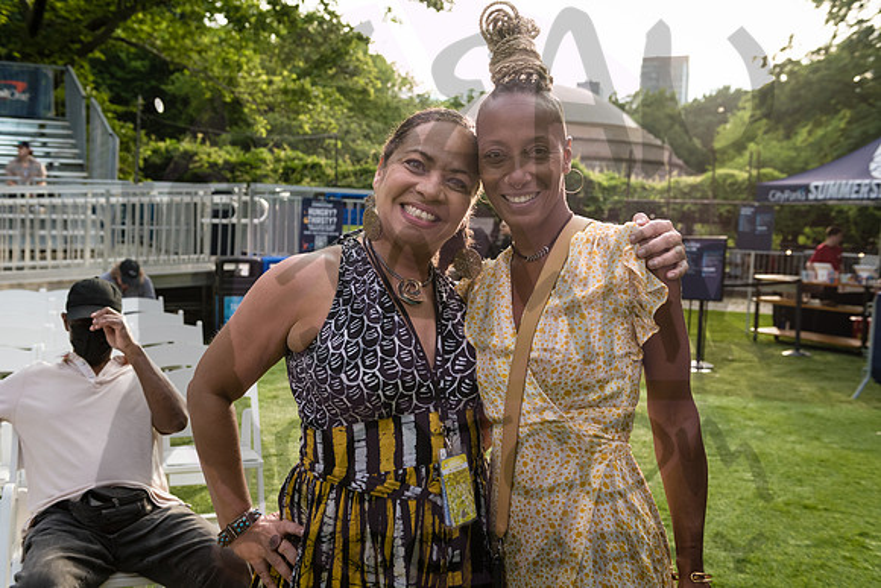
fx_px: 857
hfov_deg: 54.4
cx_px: 440
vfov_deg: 37.9
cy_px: 294
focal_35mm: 35
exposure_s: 1/1600
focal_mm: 35
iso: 1250
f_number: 4.5
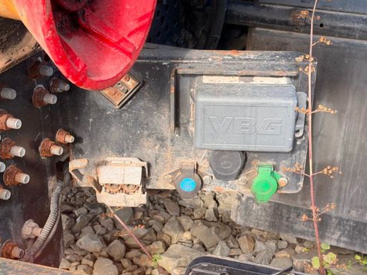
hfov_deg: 33.8
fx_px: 604
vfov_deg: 25.7
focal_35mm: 57
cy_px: 150
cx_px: 178
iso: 80
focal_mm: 6.76
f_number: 1.78
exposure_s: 1/493
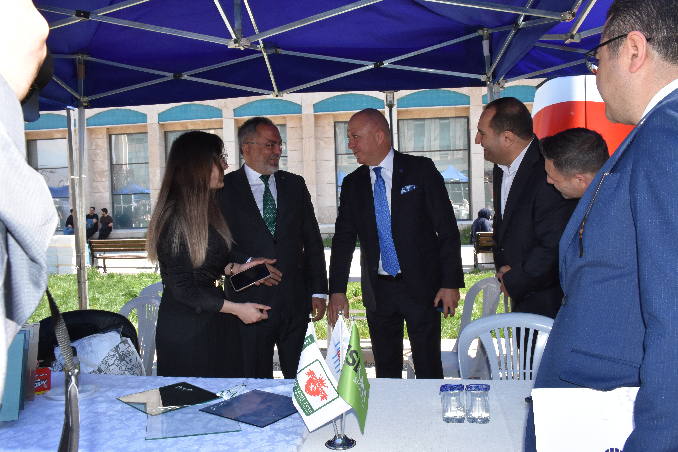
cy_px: 226
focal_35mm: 30
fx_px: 565
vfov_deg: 43.6
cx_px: 339
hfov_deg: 61.9
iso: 1000
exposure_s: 1/250
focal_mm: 20
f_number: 14
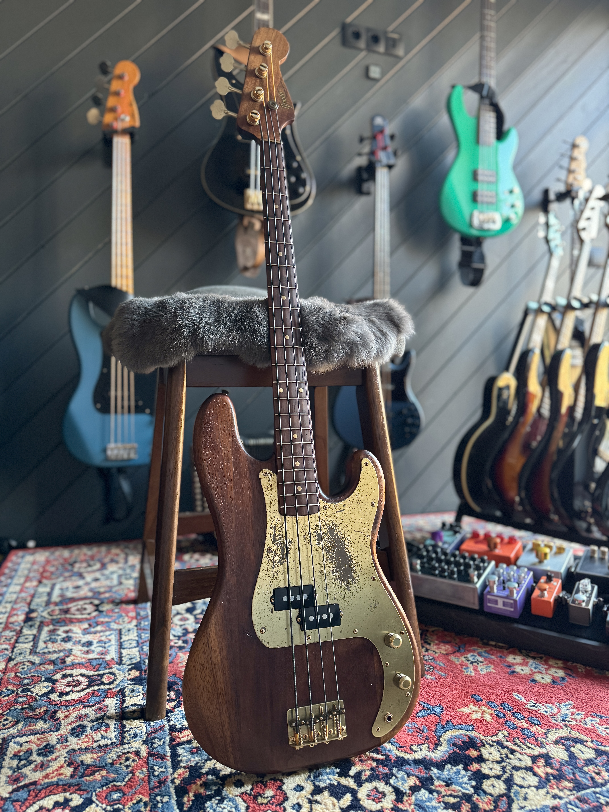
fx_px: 563
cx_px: 304
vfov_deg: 71.6
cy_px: 406
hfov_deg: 56.8
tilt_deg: -2.5
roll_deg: -0.3
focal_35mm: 24
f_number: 1.78
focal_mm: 6.76
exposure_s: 1/60
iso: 640
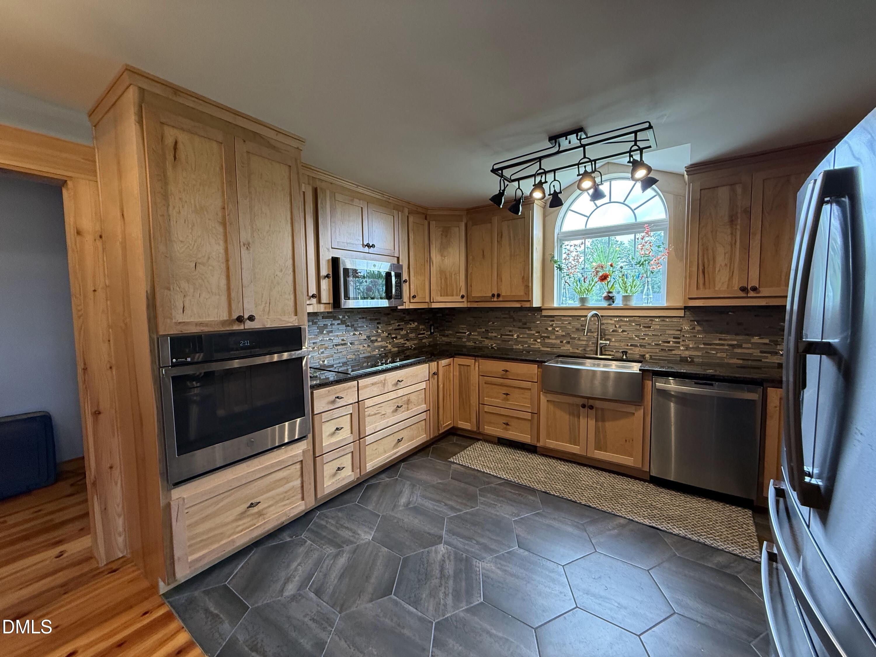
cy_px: 328
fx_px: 354
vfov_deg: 85.7
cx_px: 438
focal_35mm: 14
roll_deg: +0.6
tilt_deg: -3.7
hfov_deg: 102.1
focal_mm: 2.22
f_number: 2.2
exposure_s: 1/120
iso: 250
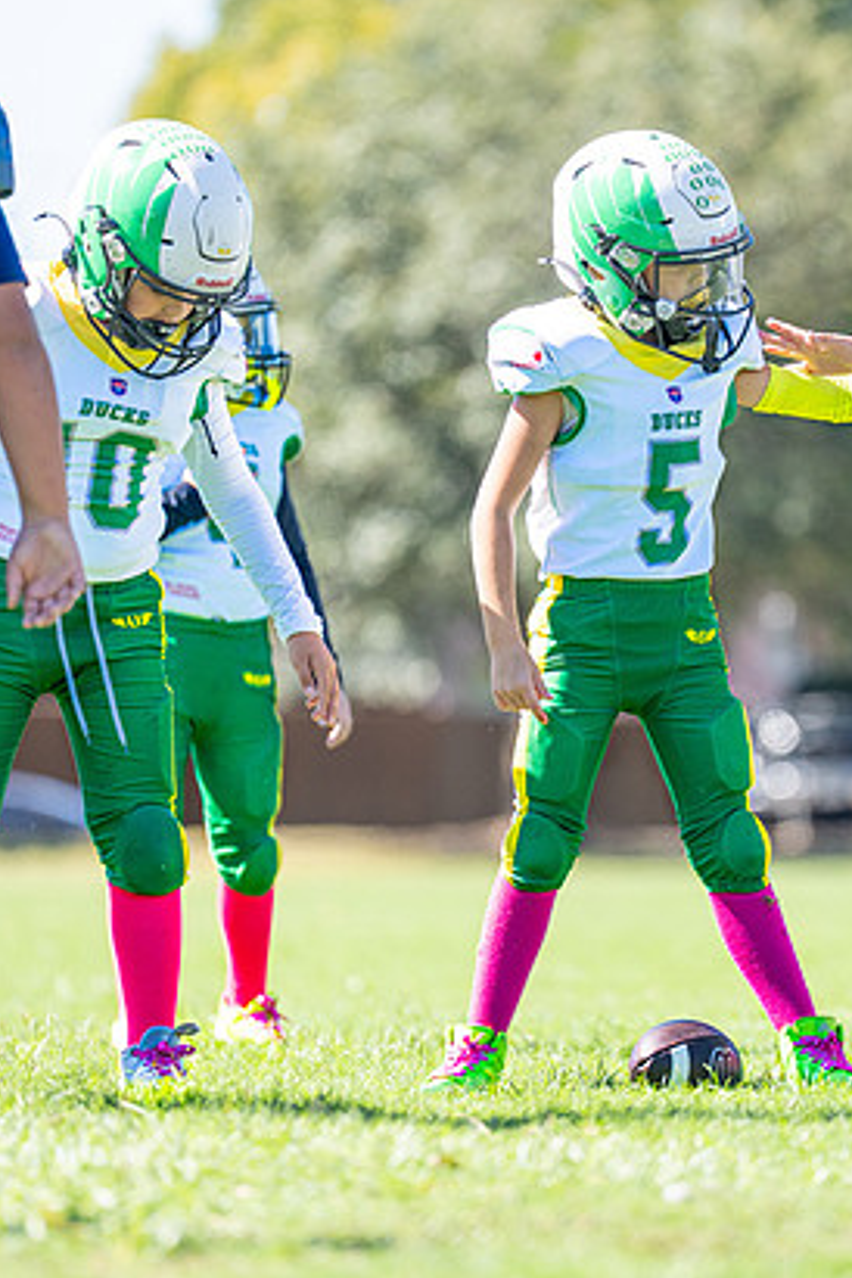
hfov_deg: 3.9
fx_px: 12637
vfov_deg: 5.8
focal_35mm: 356
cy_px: 734
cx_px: 641
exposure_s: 1/2000
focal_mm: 200
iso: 160
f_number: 2.8
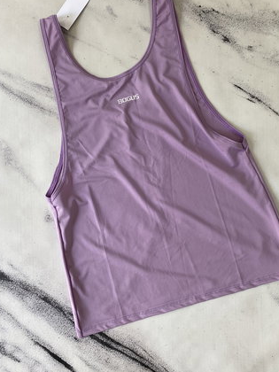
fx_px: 355
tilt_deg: -89.4
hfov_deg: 42.9
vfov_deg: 55.3
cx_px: 143
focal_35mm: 33
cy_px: 168
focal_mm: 4.25
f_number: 1.8
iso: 50
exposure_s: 1/100
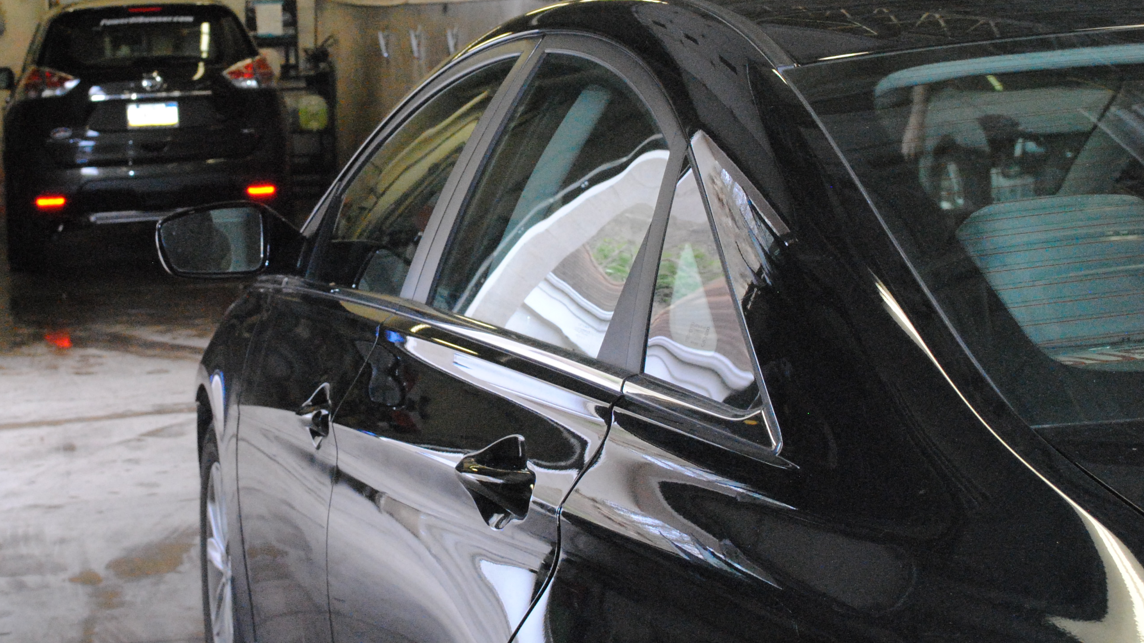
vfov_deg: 15.8
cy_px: 170
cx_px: 387
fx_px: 2305
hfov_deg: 27.7
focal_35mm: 76
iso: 1600
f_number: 7.1
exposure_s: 1/125
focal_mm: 32
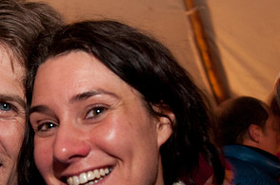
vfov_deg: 18.9
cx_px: 63
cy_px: 154
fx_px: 551
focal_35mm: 71
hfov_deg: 28.0
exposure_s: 1/13
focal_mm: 24
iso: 800
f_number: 3.8
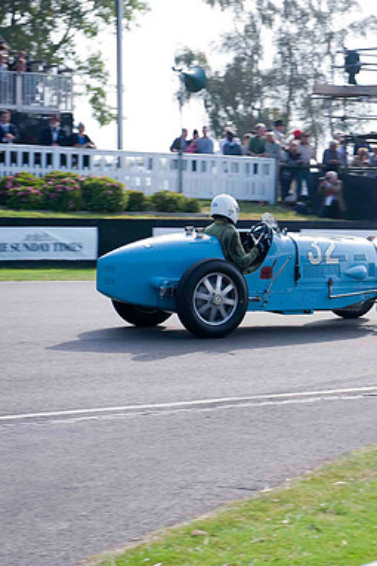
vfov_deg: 19.3
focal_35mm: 106
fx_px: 1666
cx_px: 411
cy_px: 284
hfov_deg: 12.7
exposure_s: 1/1000
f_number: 5
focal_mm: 70
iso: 500
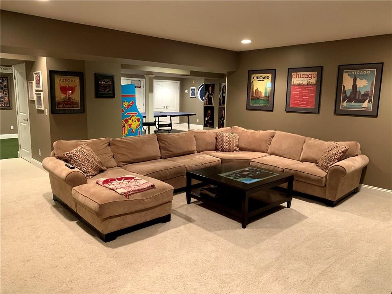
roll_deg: -1.1
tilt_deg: -9.1
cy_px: 147
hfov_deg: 67.3
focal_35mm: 26
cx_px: 196
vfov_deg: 53.1
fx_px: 294
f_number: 1.8
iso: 500
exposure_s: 1/30
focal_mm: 4.25
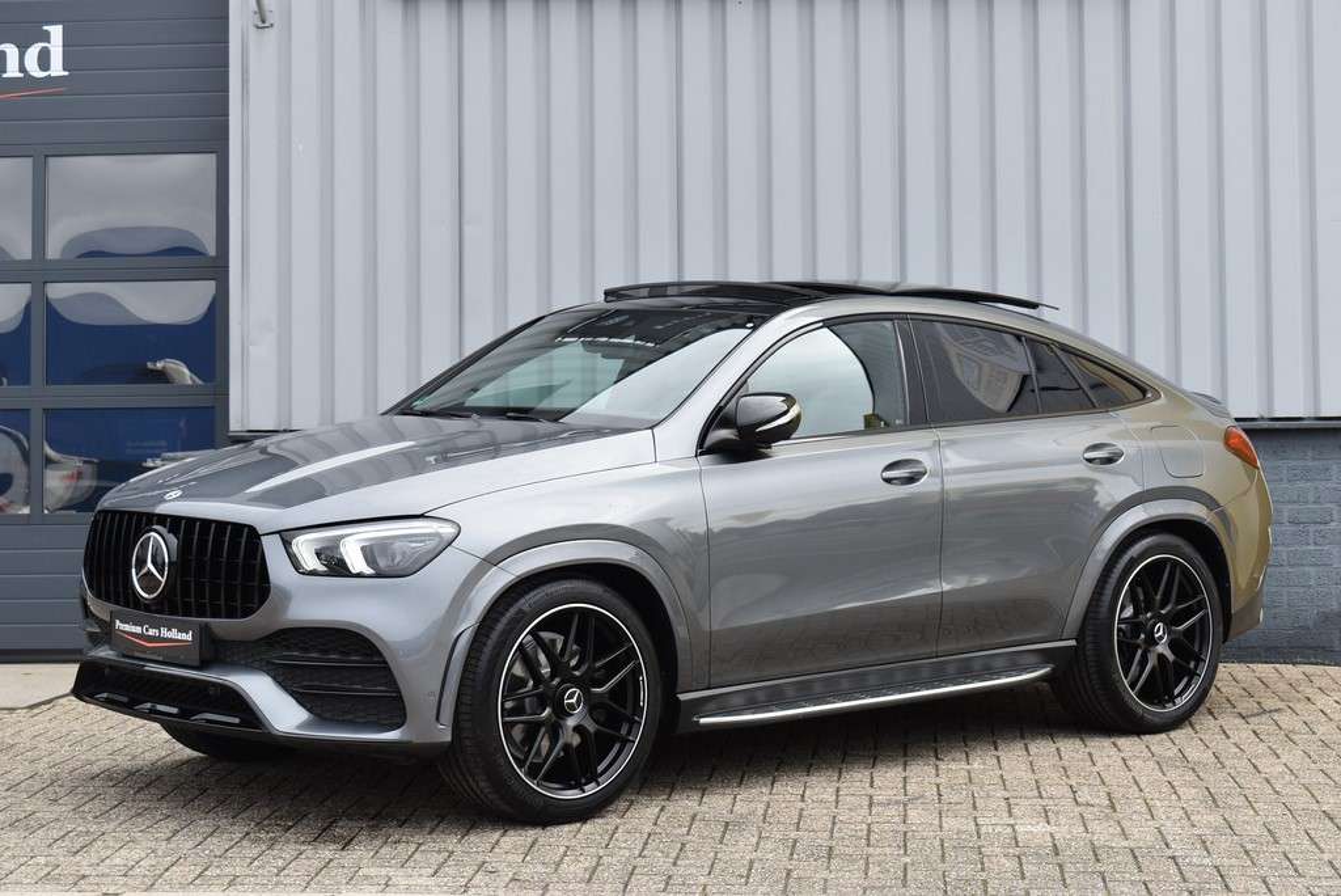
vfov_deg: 19.8
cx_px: 670
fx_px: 2572
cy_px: 448
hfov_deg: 29.2
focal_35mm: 69
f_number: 8
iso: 220
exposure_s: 1/250
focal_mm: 46
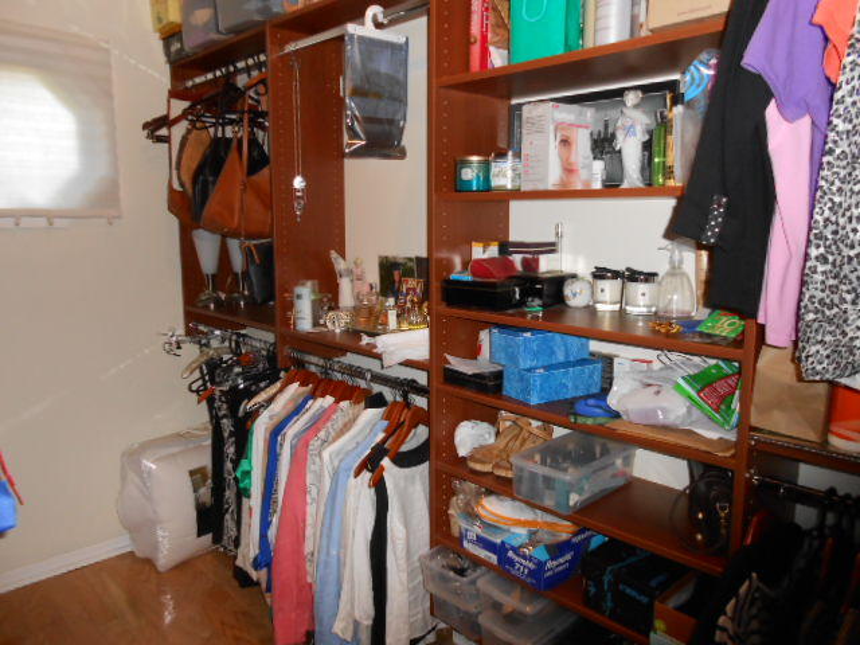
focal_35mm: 26
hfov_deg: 67.3
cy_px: 322
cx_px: 430
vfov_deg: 53.1
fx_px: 646
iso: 250
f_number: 3.5
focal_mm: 4.6
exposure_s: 1/25
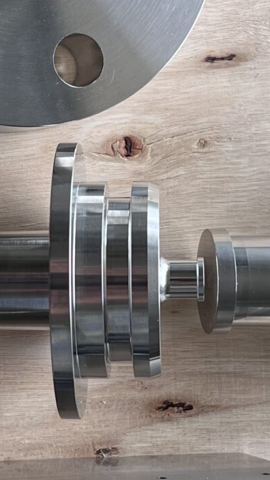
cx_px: 36
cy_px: 238
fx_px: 1311
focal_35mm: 103
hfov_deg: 11.7
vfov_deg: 20.7
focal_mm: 5.7
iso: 40
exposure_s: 1/222
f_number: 1.5
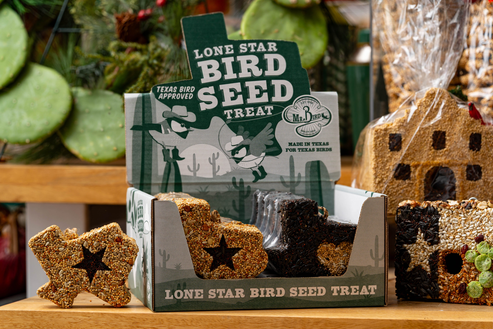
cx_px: 246
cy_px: 164
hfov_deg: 16.3
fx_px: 1725
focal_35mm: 126
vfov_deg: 10.9
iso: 160
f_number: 5
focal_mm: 126
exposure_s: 1/250
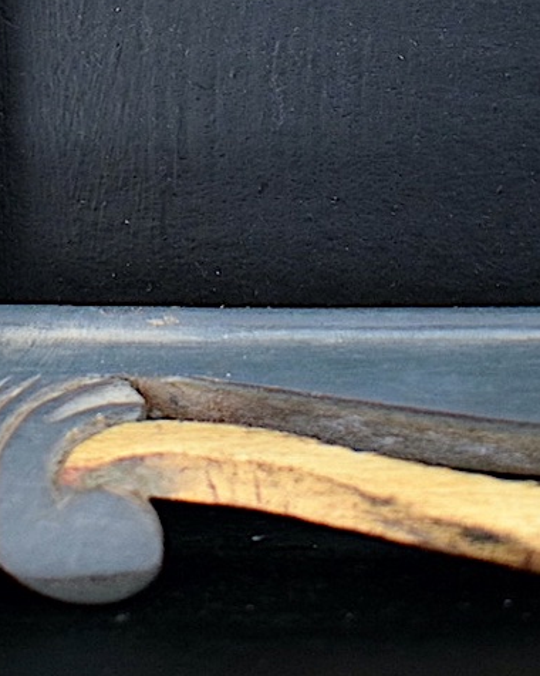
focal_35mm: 110
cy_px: -164
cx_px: 64
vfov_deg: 16.6
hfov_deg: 13.9
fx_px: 2201
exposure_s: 1/60
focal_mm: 31
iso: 2800
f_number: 4.2
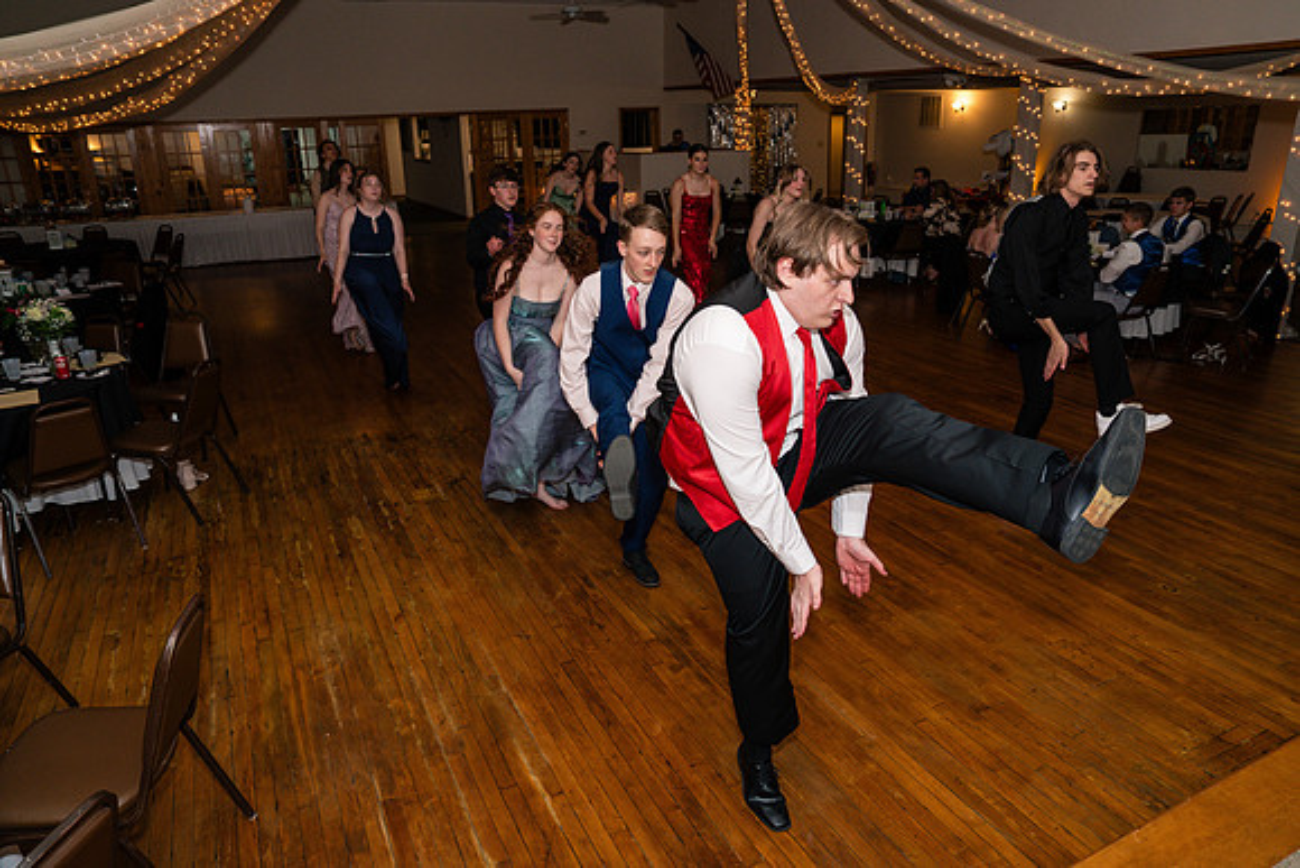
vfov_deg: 53.2
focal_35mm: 24
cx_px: 650
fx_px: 867
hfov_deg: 73.7
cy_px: 434
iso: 400
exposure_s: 1/250
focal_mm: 24
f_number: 4
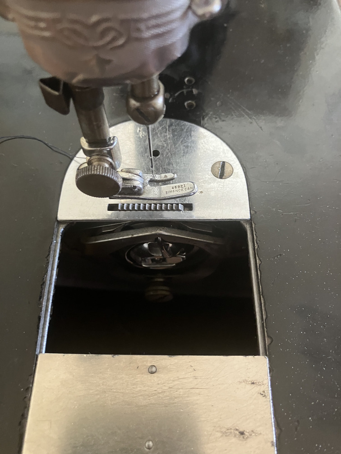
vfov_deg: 63.4
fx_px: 368
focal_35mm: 28
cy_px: 227
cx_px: 170
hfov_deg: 49.7
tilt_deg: -61.0
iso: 400
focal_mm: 3.99
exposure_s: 1/30
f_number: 1.8
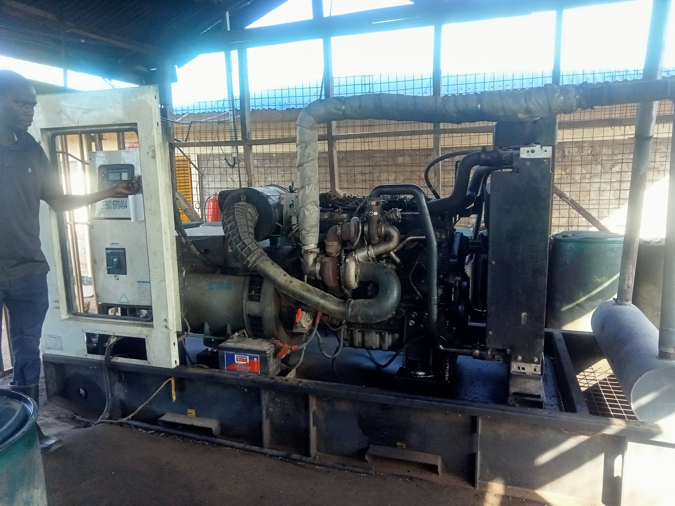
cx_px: 338
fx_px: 546
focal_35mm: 28
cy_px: 253
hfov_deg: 63.4
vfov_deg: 49.7
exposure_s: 1/100
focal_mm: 3.46
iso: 167
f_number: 2.2
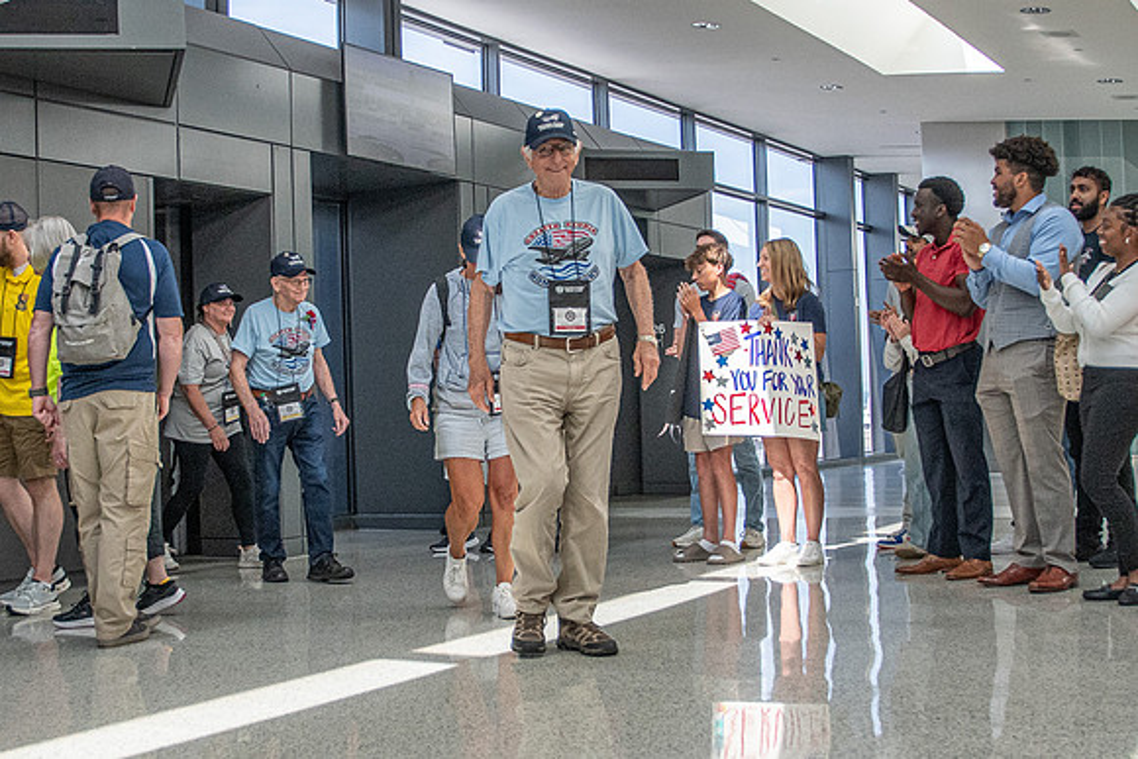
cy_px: 375
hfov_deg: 42.8
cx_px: 527
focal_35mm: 46
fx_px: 1452
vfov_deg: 29.3
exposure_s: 1/2500
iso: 800
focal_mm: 16
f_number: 3.2
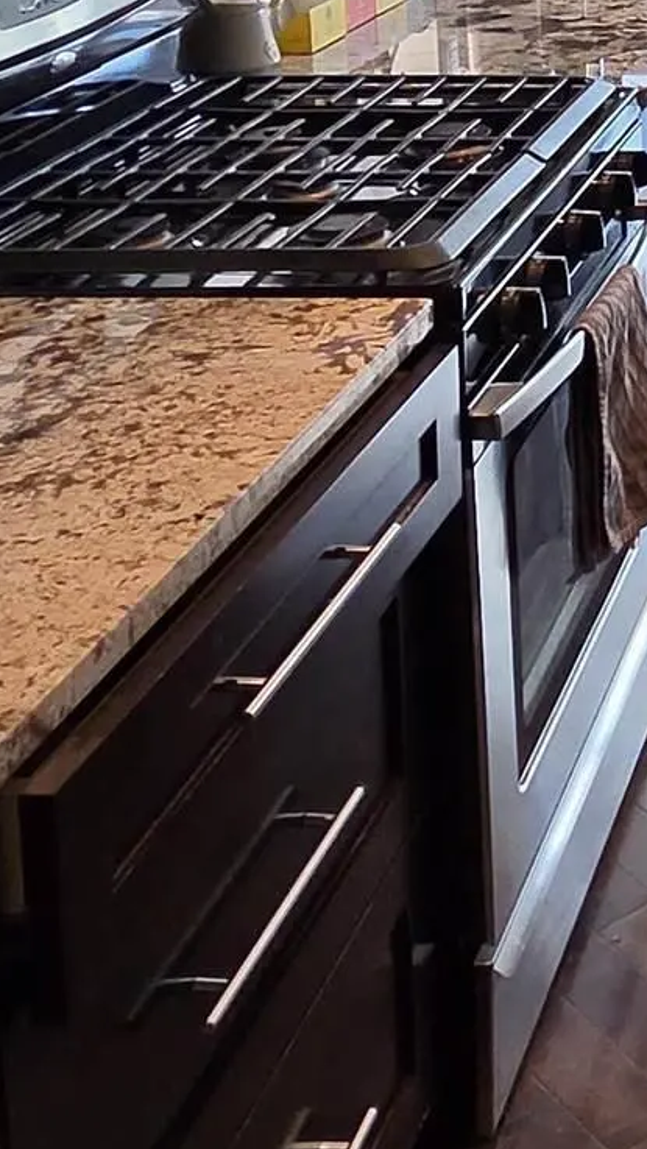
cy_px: -69
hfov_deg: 16.3
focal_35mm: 59
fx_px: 1798
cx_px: 1247
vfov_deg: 31.9
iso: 200
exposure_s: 1/120
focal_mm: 2.2
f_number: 2.2
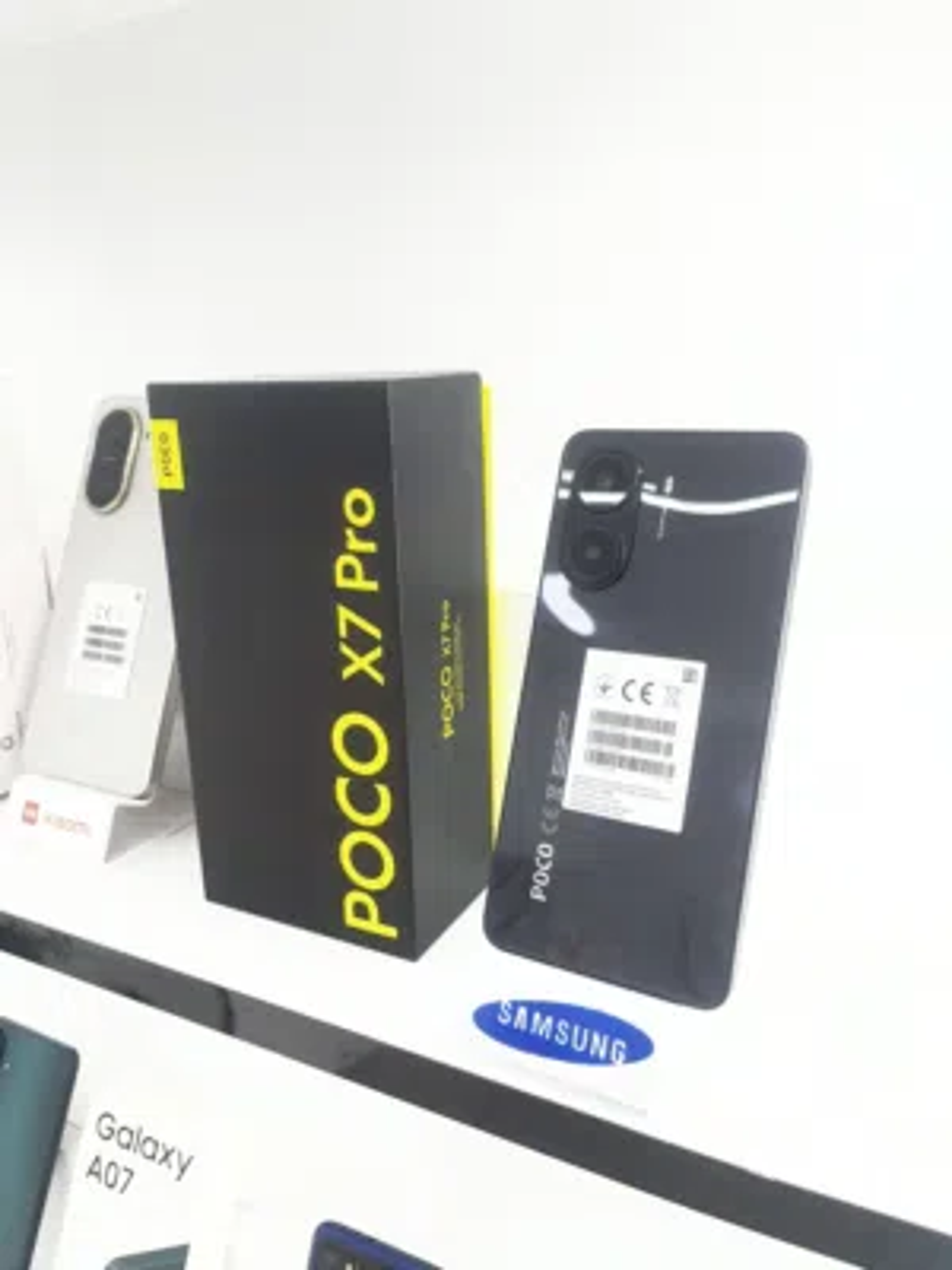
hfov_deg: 53.1
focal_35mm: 26
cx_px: 476
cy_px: 635
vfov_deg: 67.3
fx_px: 953
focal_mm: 5.1
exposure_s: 1/100
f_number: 1.6
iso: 32
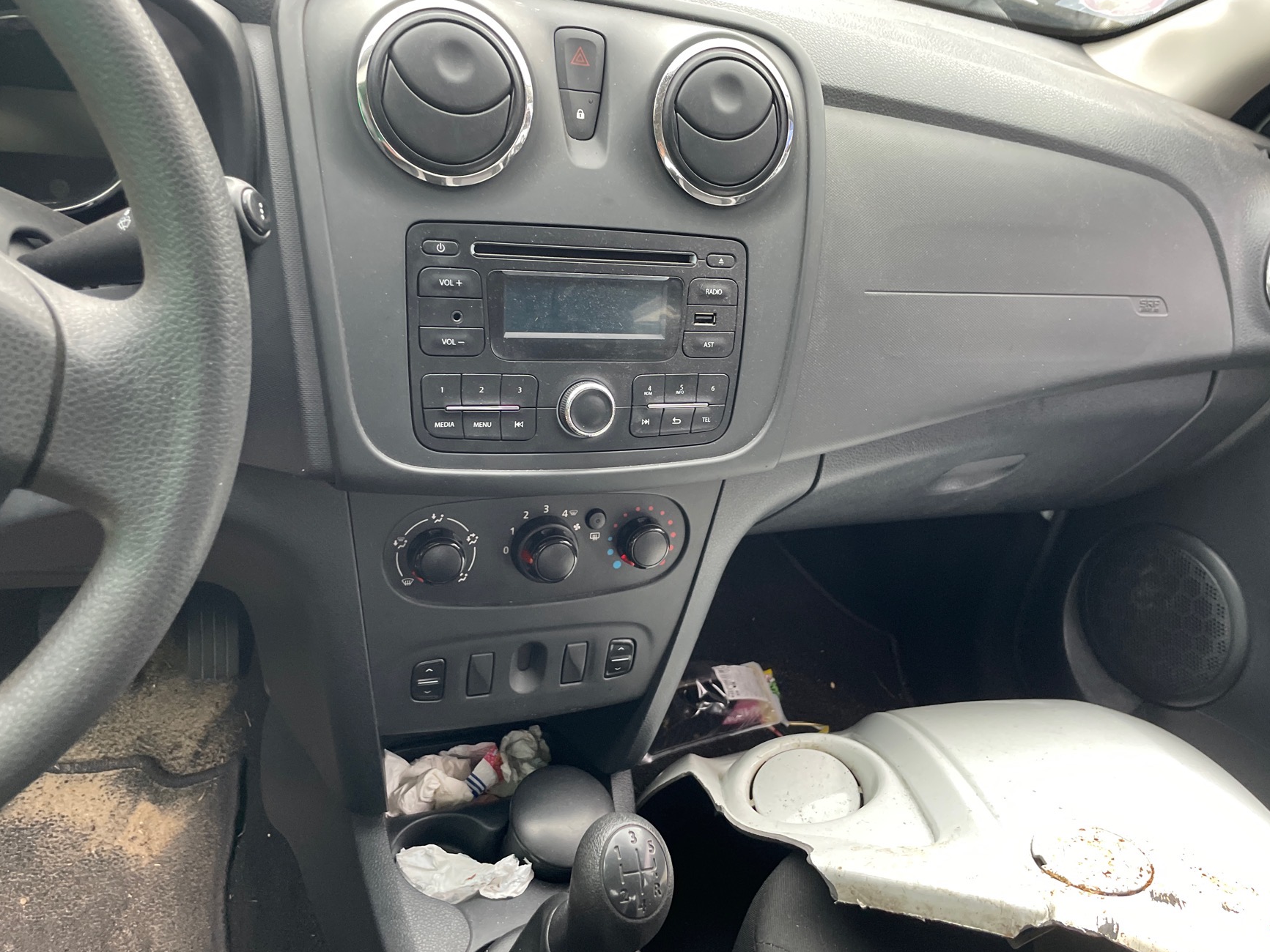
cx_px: 646
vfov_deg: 51.4
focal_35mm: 27
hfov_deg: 65.3
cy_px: 470
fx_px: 991
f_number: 1.6
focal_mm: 4.2
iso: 250
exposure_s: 1/60
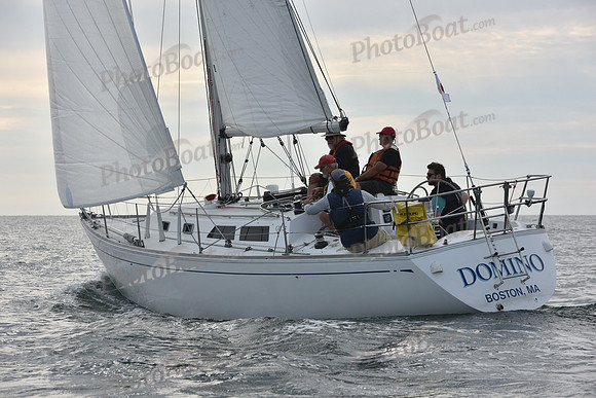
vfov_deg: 11.4
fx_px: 1987
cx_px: 298
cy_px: 199
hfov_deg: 17.1
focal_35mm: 120
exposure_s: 1/1000
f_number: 8
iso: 320
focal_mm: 120
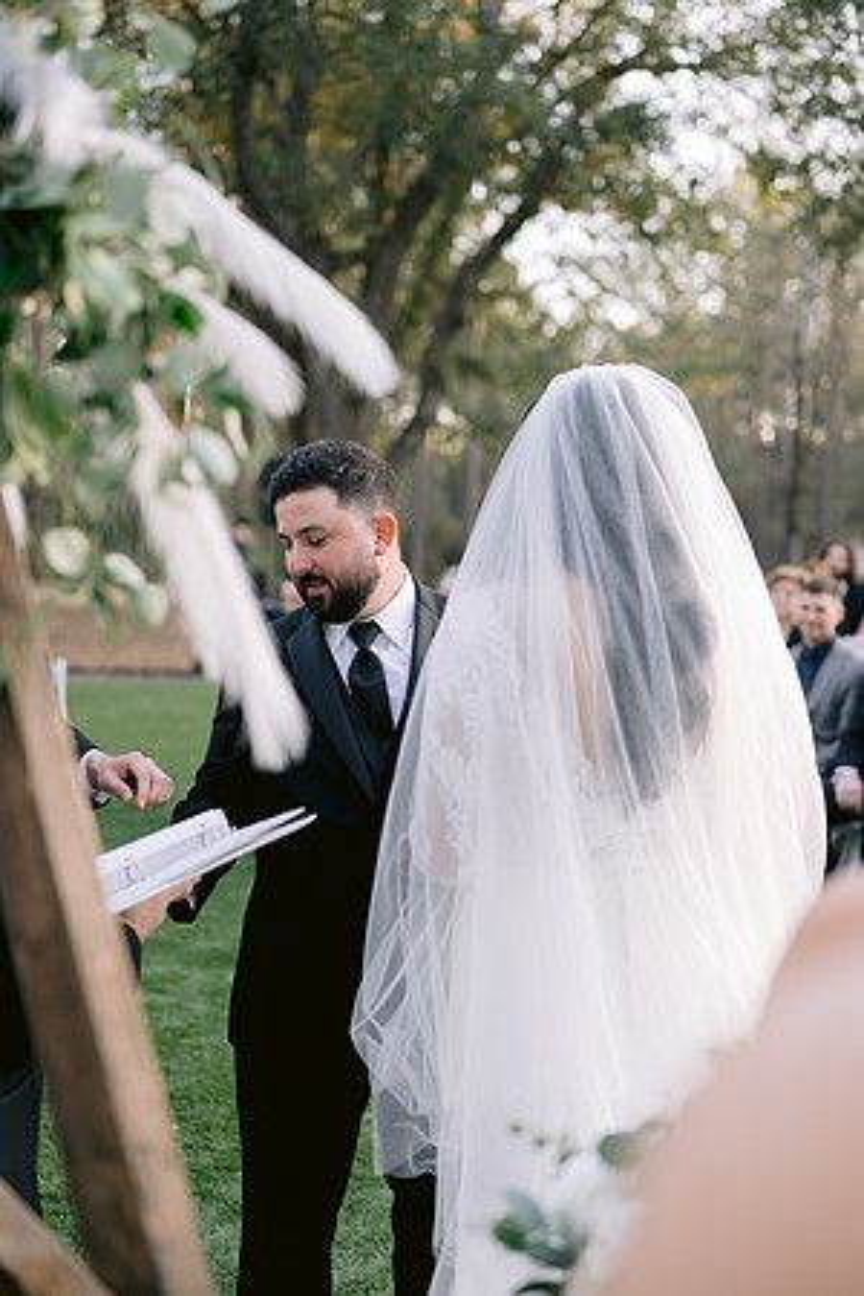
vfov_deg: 39.6
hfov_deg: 27.0
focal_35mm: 50
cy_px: 648
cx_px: 432
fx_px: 1800
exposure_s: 1/500
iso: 400
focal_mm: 50
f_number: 2.2
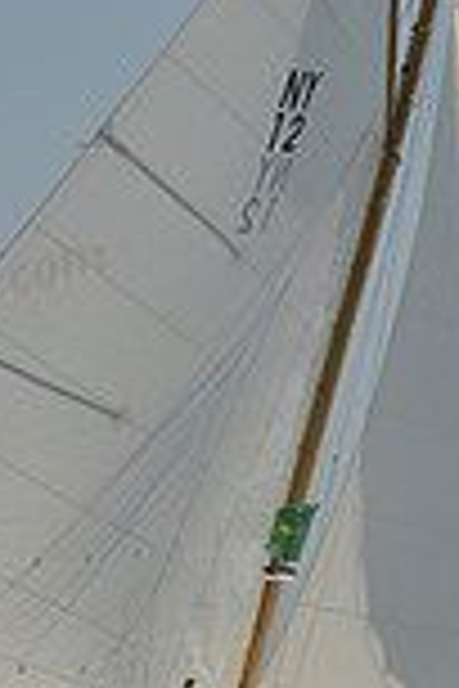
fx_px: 5087
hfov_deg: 5.2
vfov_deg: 7.7
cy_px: 27
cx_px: 340
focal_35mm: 266
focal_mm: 70
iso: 280
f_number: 8
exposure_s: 1/800
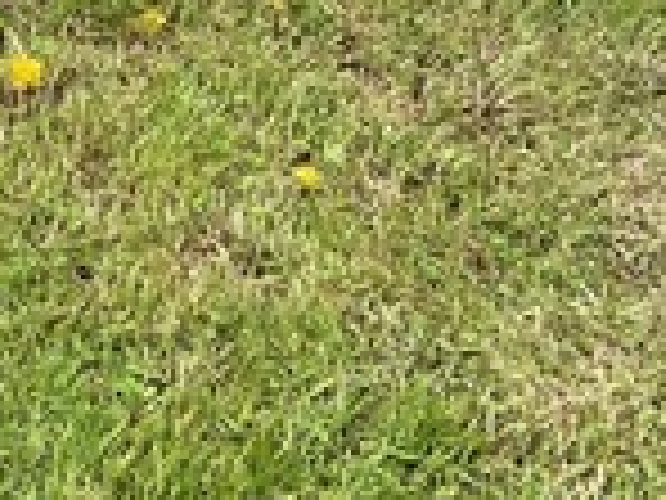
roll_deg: -0.3
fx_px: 2713
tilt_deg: -19.2
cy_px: -748
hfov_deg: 13.8
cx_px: -4
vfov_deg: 9.3
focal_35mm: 141
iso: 32
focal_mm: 4.25
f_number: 1.8
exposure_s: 1/1316
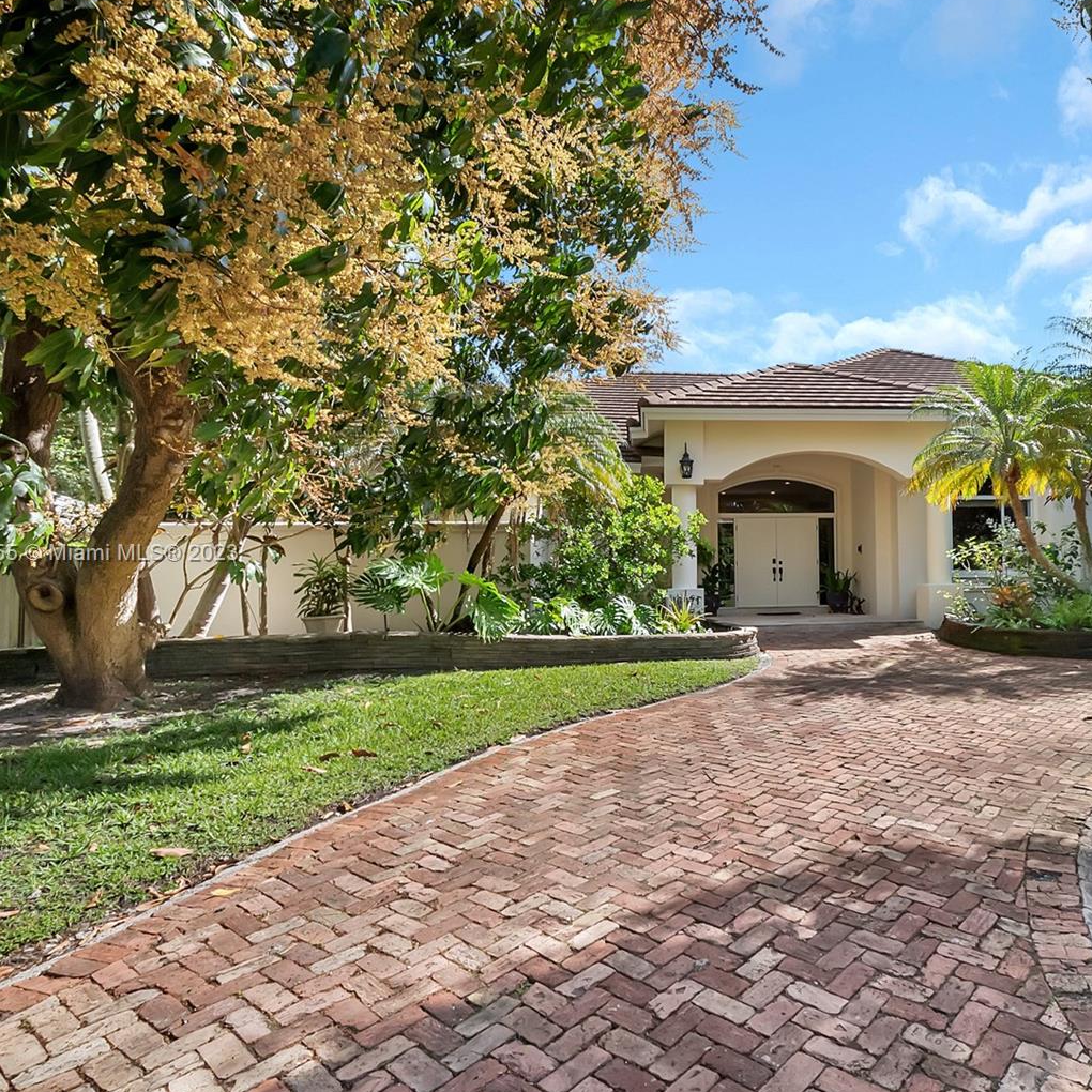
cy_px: 555
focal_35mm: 20
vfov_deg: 74.8
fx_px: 714
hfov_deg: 71.9
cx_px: 753
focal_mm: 10
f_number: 8
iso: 200
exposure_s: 1/400
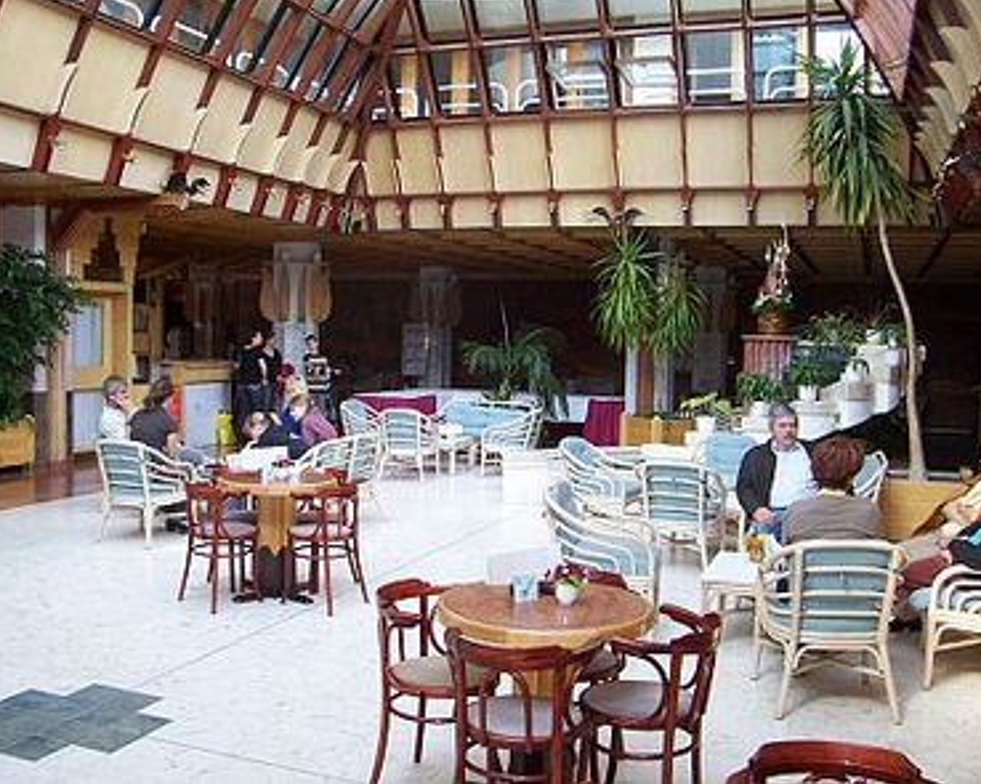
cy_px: 388
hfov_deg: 50.3
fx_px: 1045
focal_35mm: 36
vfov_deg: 41.1
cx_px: 463
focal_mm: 5.6
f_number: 2.7
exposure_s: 1/90
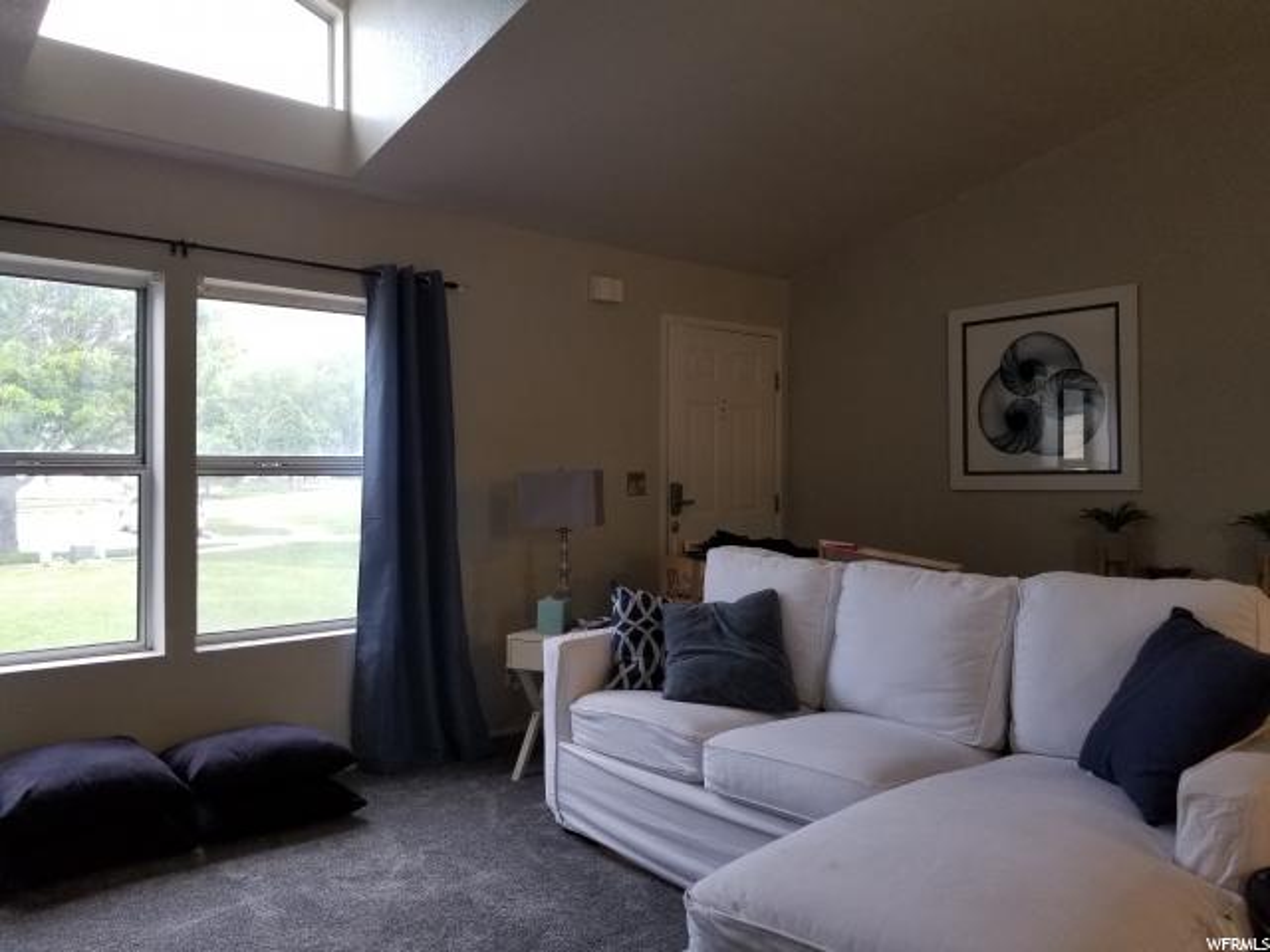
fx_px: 954
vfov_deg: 53.1
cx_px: 635
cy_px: 476
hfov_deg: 67.3
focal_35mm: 26
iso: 125
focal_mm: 4.25
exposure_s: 1/60
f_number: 1.7
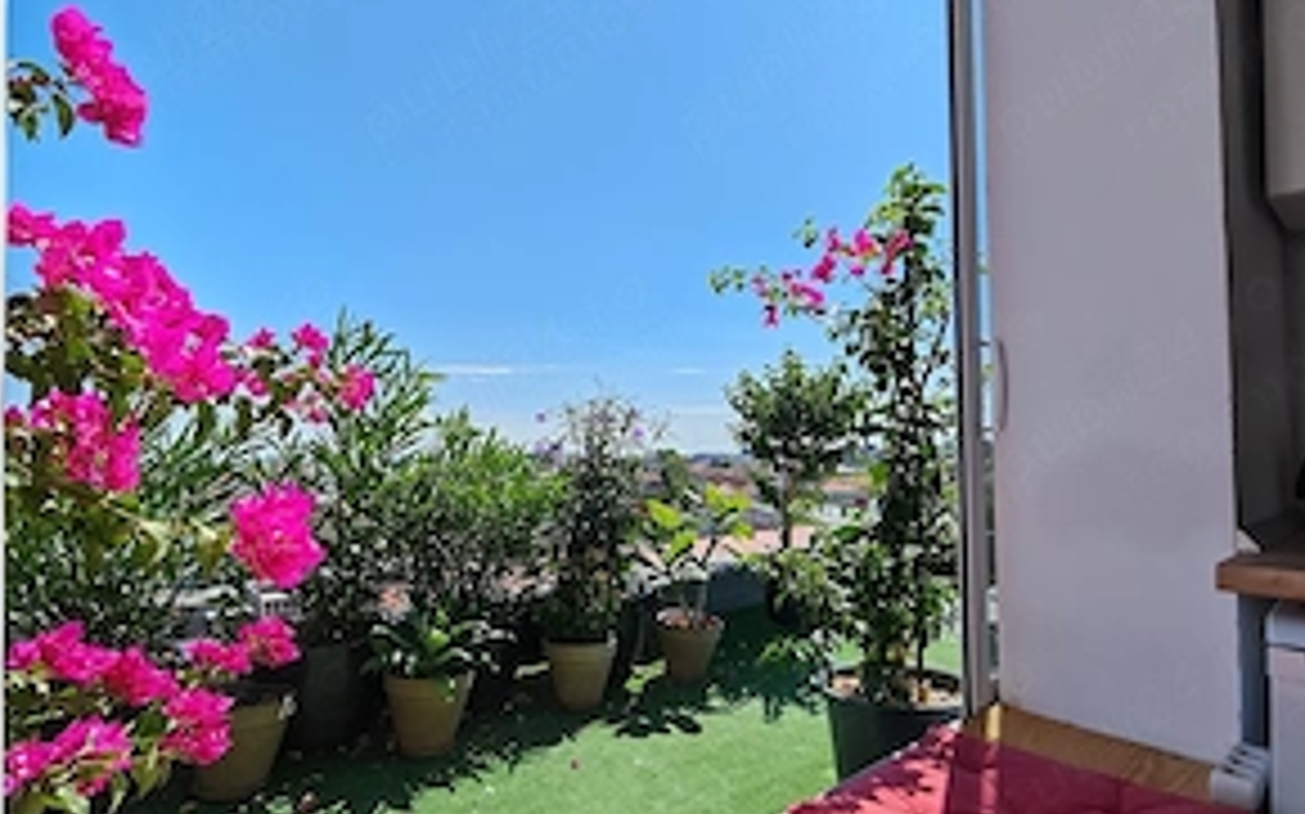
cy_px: 454
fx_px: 675
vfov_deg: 62.0
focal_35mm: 19
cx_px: 662
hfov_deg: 88.0
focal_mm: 1.82
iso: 50
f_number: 2
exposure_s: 1/1300
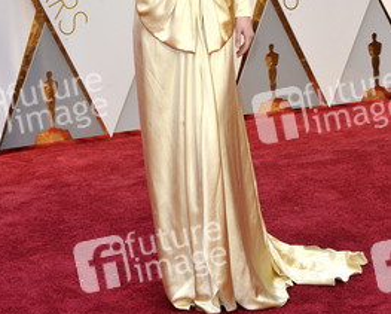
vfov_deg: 13.1
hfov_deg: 16.4
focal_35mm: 117
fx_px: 1355
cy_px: 34
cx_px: 194
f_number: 7.1
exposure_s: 1/250
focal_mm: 82
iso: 1000
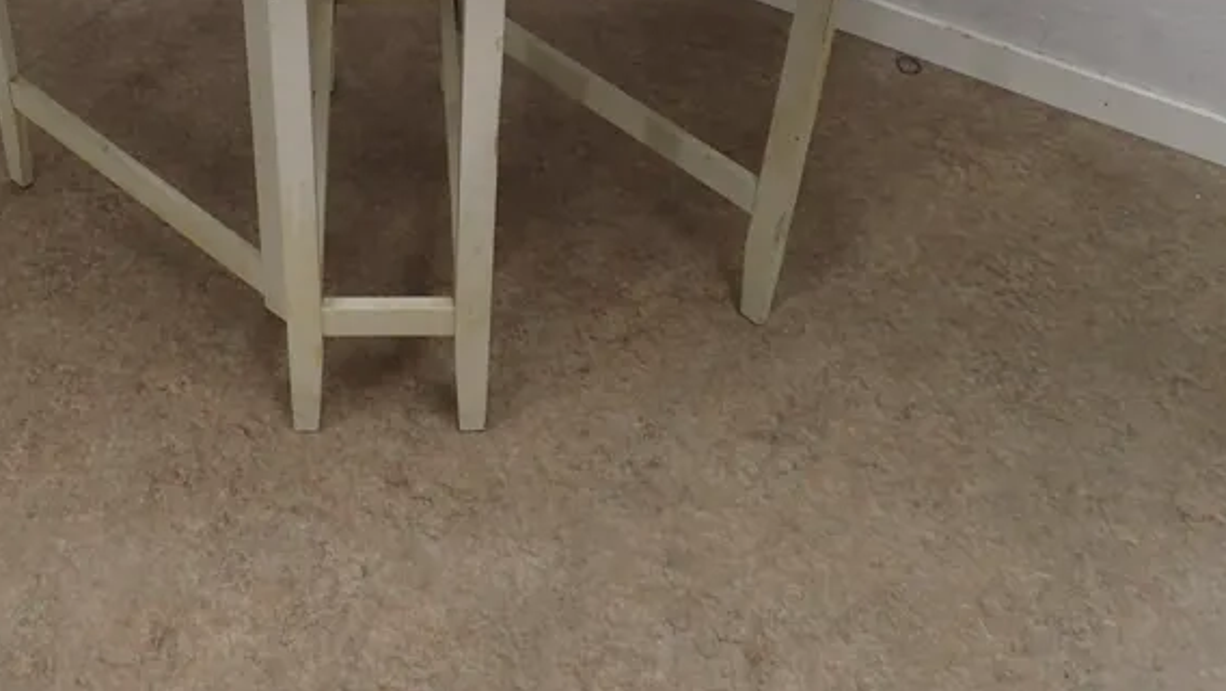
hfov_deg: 43.7
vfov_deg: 25.1
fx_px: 1496
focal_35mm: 46
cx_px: 373
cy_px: 48
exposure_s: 1/60
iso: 160
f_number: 2.3
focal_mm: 5.5
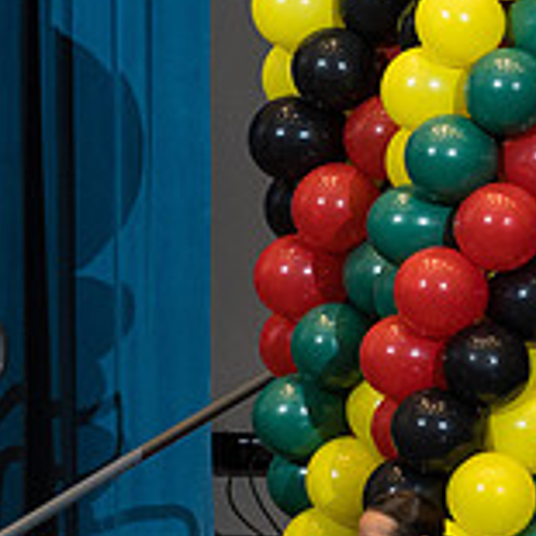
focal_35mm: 500
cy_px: 92
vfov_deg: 3.5
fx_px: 8759
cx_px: 422
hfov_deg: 3.5
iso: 1600
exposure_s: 1/250
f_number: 4
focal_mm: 157
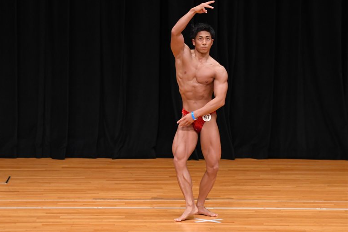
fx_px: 2630
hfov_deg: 7.6
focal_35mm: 272
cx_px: 173
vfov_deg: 5.1
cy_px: 116
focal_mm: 180
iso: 3200
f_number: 5.6
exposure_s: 1/400
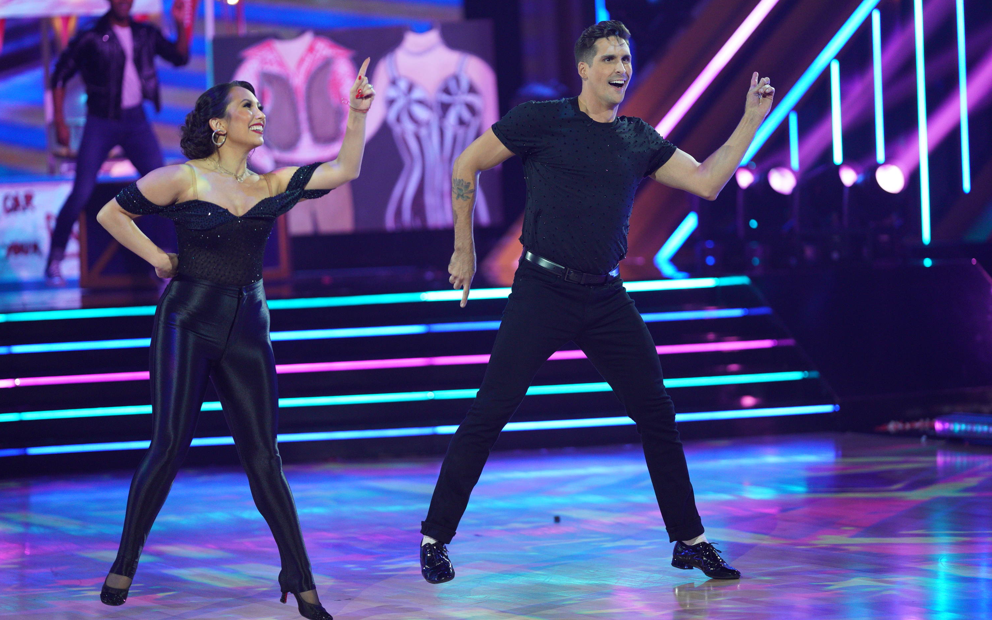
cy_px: 320
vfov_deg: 9.5
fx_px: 3731
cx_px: 496
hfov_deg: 15.1
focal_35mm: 138
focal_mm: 135
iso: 1600
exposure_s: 1/640
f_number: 1.8
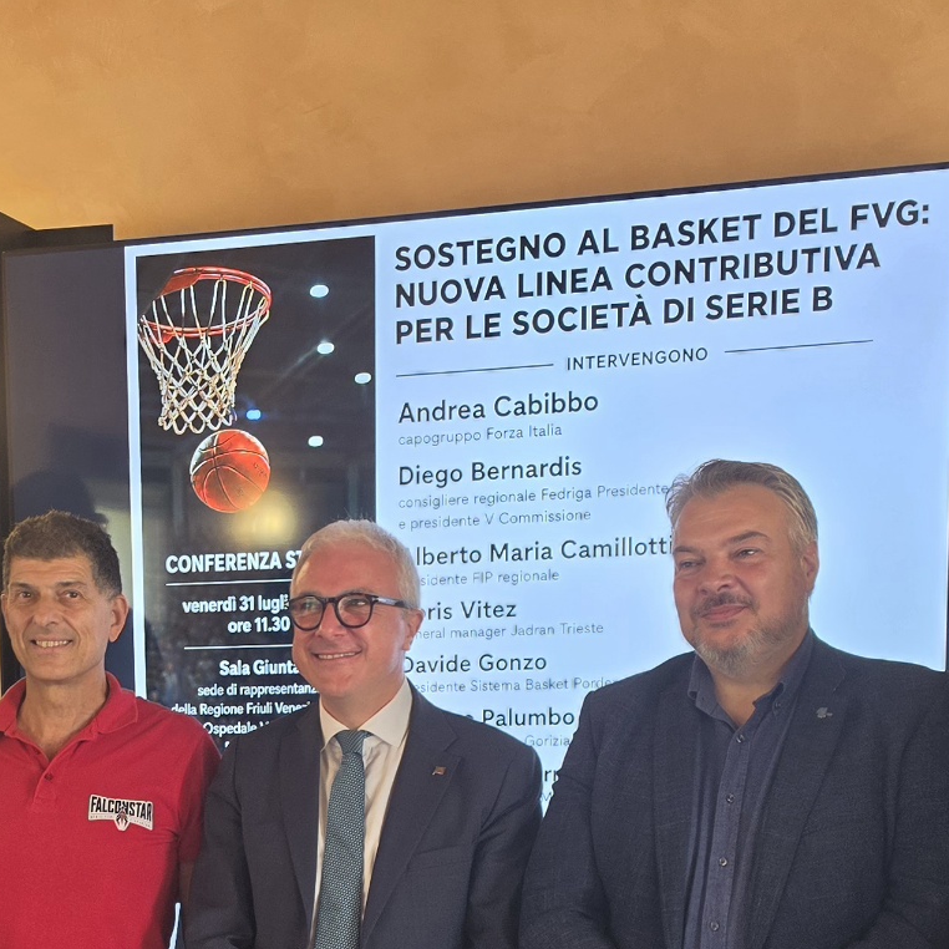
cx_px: 223
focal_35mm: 64
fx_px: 1985
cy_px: 949
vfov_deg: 25.6
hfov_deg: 26.5
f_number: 1.4
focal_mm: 6.5
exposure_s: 1/120
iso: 100
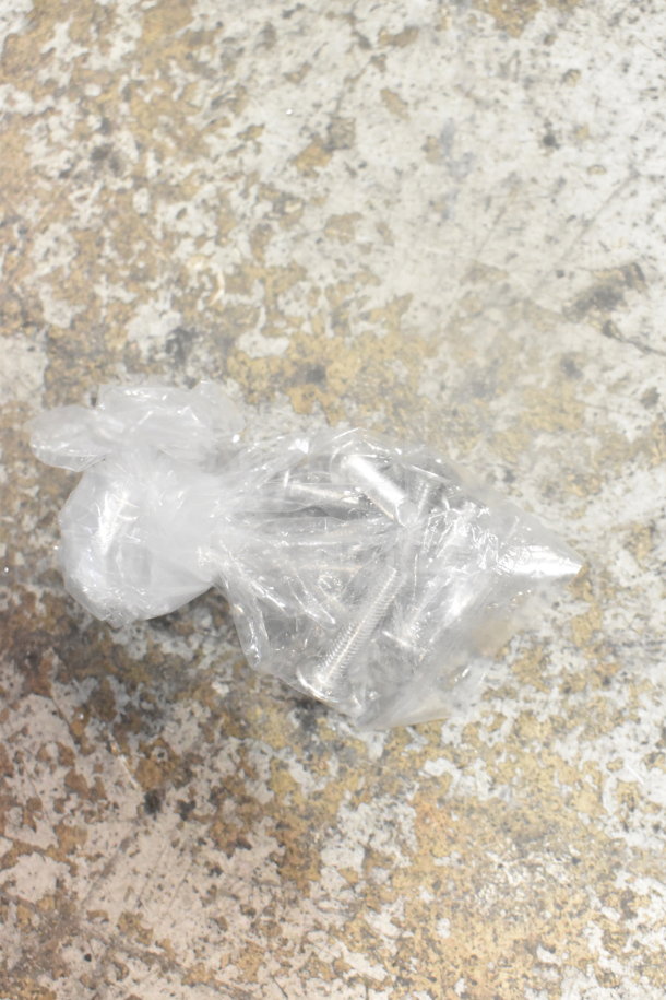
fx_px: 1290
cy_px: 500
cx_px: 333
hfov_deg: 28.9
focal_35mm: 46
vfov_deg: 42.3
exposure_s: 1/200
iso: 6400
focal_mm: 31
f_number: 7.1
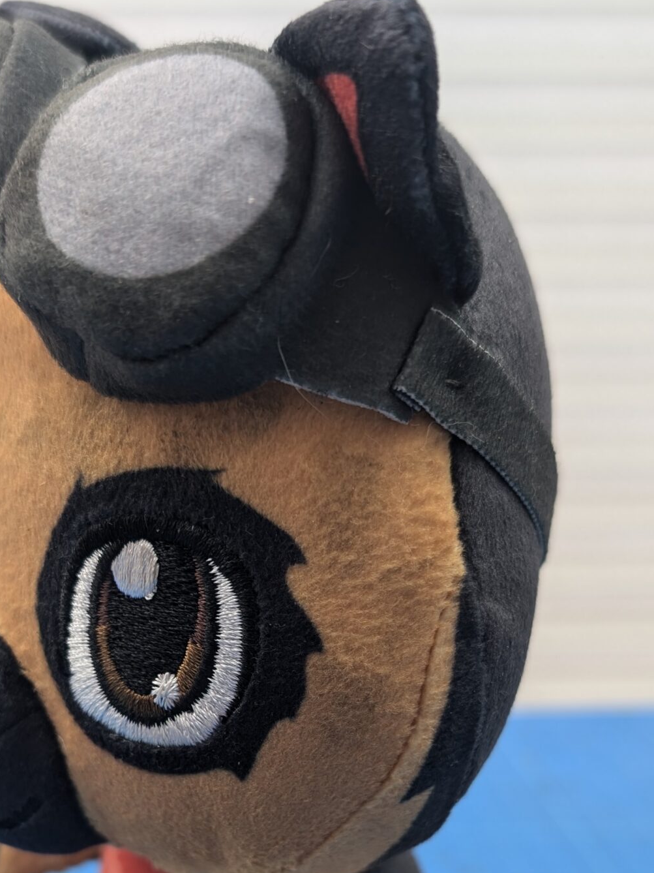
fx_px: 1159
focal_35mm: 46
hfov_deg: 31.4
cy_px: 692
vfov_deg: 39.7
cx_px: 260
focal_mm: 6.9
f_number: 1.68
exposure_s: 1/25
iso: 29
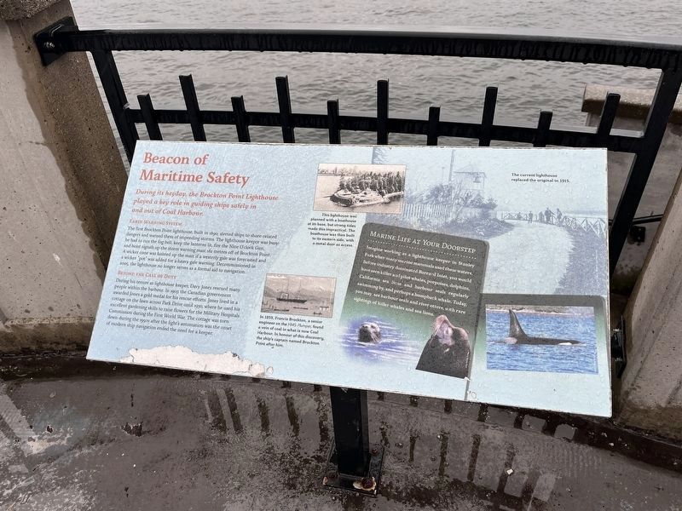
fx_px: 512
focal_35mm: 26
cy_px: 256
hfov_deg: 67.3
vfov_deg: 53.1
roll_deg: +1.8
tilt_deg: -40.1
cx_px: 341
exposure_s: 1/122
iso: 40
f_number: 1.6
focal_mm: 5.1
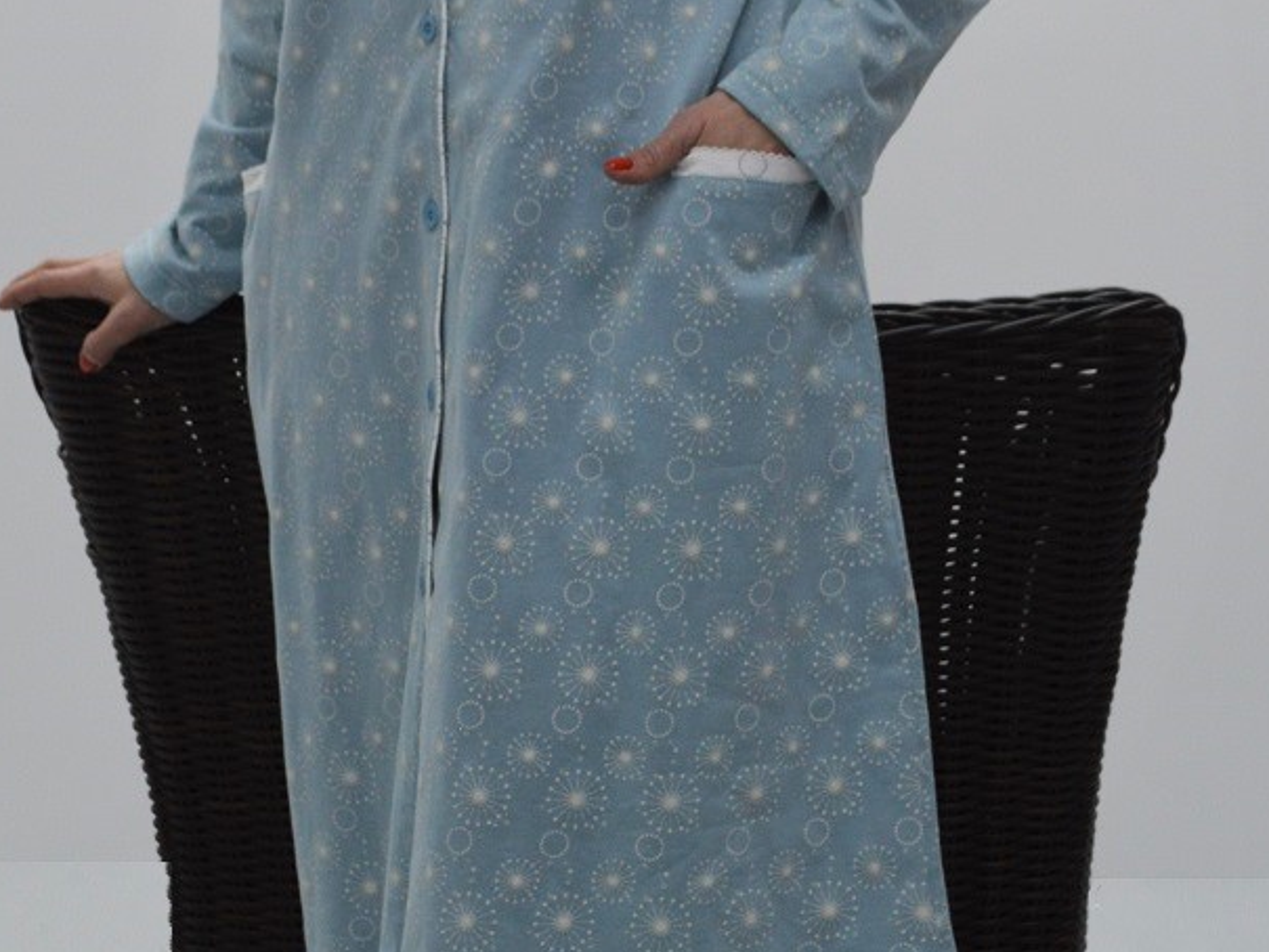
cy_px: 231
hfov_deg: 22.7
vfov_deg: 17.1
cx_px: 694
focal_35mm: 86
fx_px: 3153
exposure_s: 1/100
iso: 400
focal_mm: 24
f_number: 5
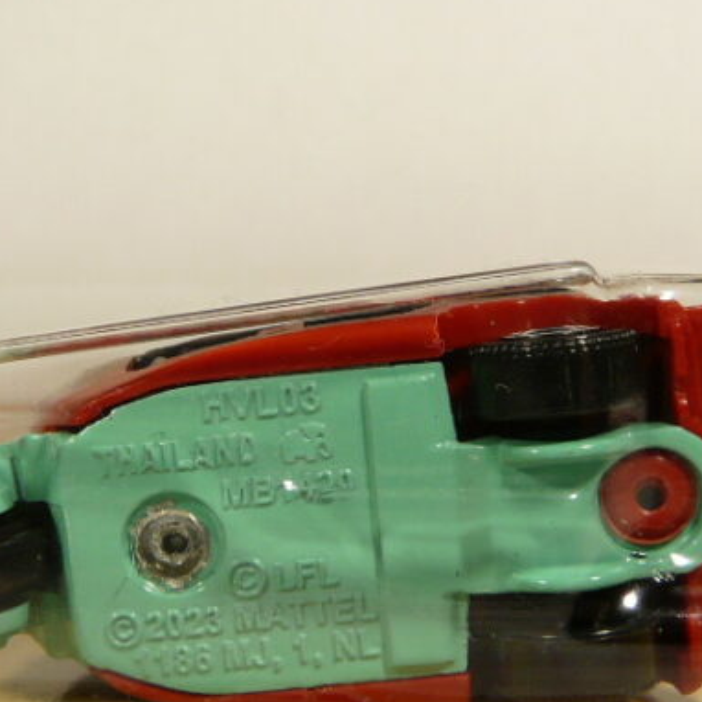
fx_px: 1721
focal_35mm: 75
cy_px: 388
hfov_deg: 23.0
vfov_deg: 23.0
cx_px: 300
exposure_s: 1/60
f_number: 2.8
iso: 100
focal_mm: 5.6
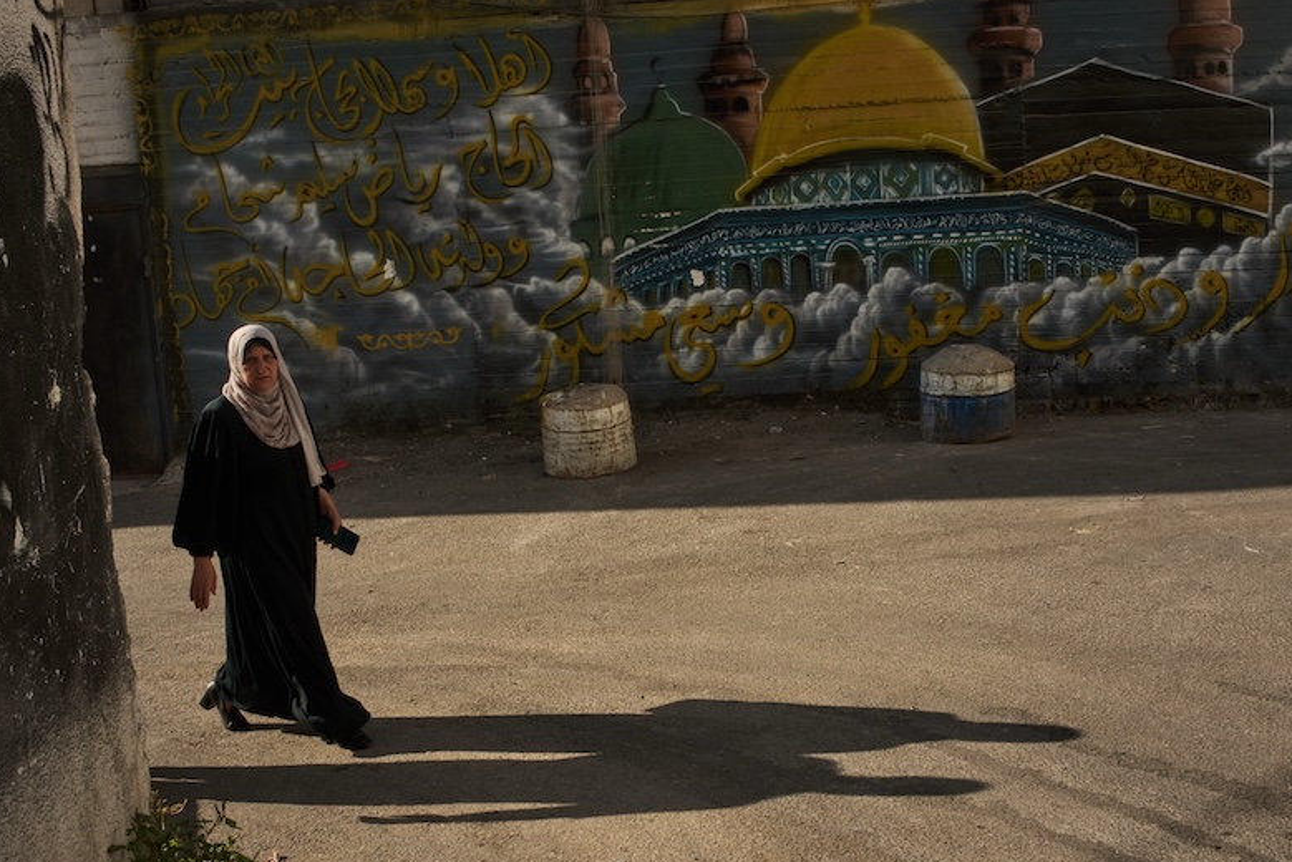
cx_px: 594
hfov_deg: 44.4
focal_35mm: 44
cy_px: 511
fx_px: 1580
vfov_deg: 30.5
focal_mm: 35
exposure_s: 1/800
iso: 800
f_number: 16
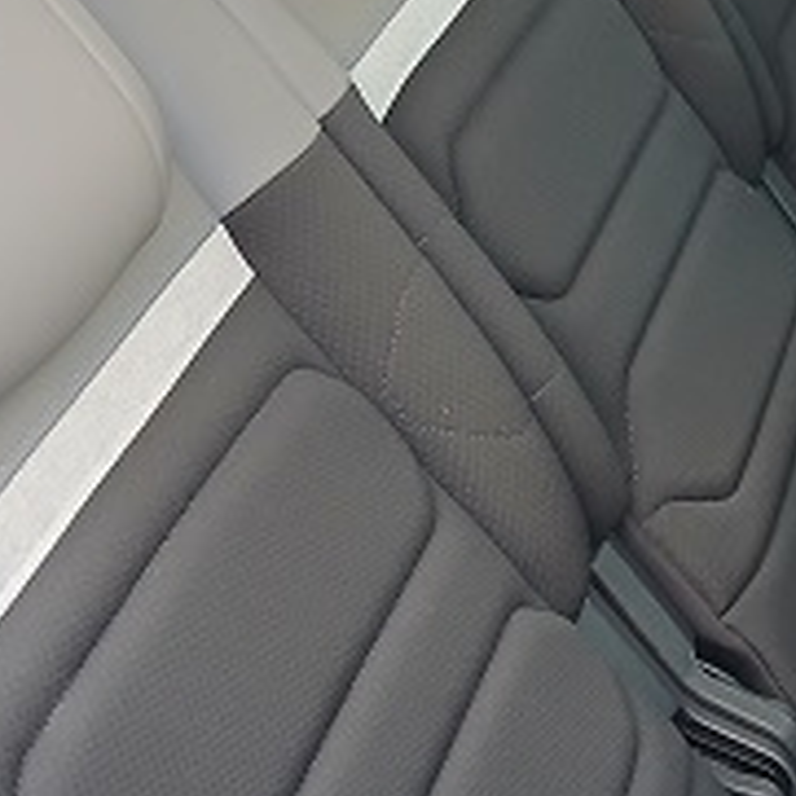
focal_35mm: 79
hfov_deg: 20.9
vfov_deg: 21.9
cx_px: 866
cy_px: 427
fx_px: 2055
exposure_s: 1/50
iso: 200
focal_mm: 3.98
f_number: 1.8
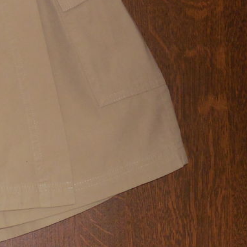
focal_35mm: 178
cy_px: 67
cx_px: -41
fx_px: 1437
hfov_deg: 9.7
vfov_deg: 9.8
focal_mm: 13.8
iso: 560
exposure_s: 1/60
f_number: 5.5
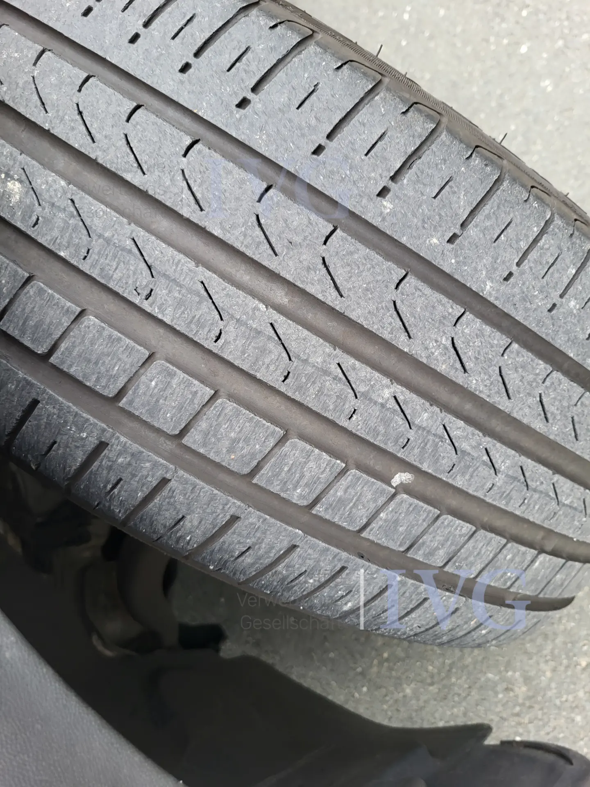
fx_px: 591
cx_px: 295
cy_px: 394
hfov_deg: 53.1
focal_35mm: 26
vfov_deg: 67.3
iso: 40
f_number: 1.8
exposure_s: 1/108
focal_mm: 5.4
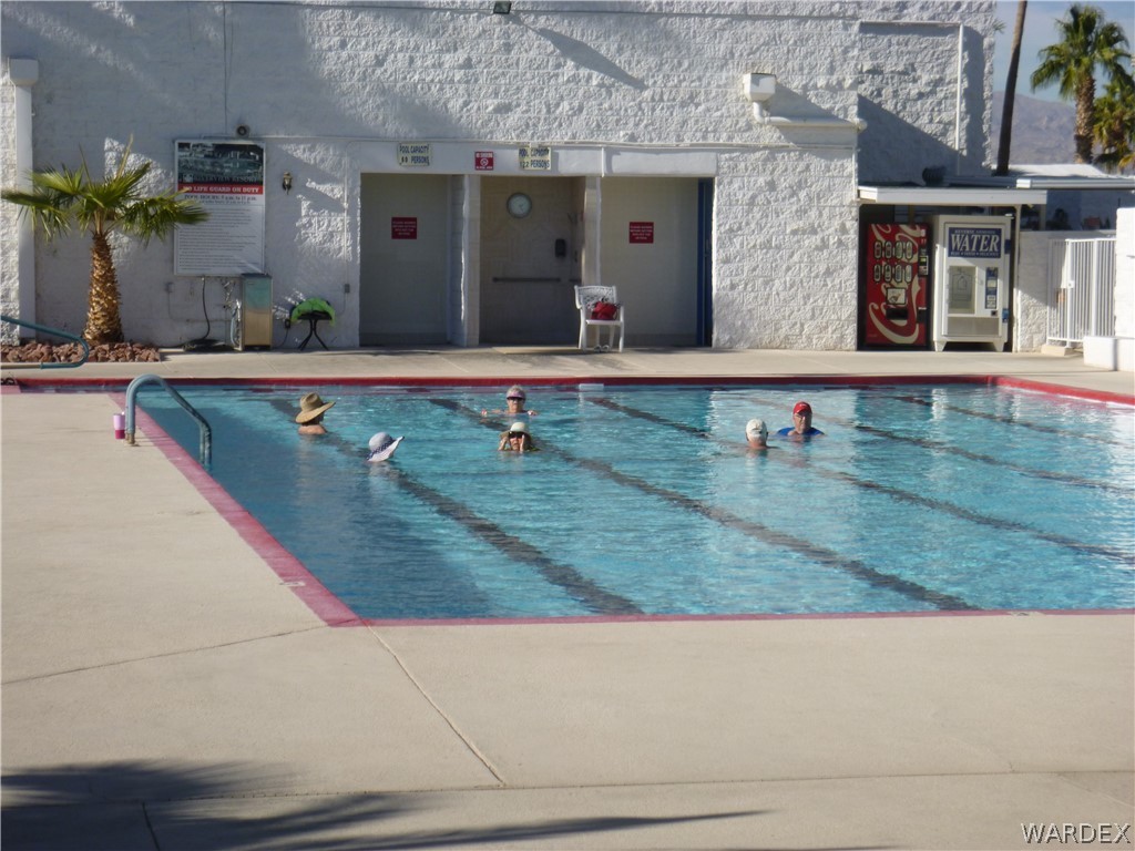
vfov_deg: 14.8
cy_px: 426
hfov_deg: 19.6
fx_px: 3279
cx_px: 568
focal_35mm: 100
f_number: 5.7
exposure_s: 1/500
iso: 100
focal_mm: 18
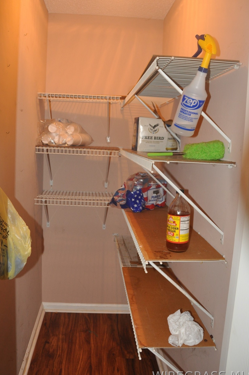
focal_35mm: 31
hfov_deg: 42.2
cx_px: 116
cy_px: 171
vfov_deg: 60.2
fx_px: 322
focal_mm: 18
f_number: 3.5
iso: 800
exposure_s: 1/60
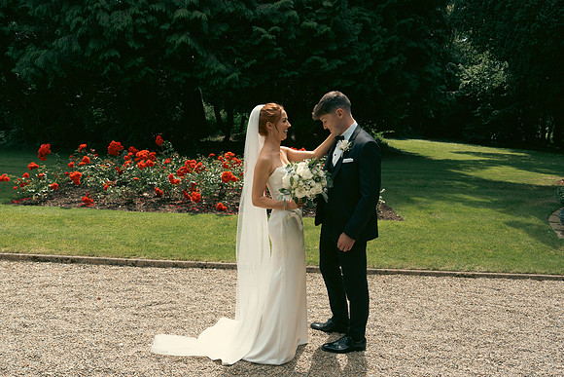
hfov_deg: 65.5
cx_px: 282
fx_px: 439
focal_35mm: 28
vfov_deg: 46.4
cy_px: 188
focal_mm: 28
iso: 50
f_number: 5
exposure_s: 1/160
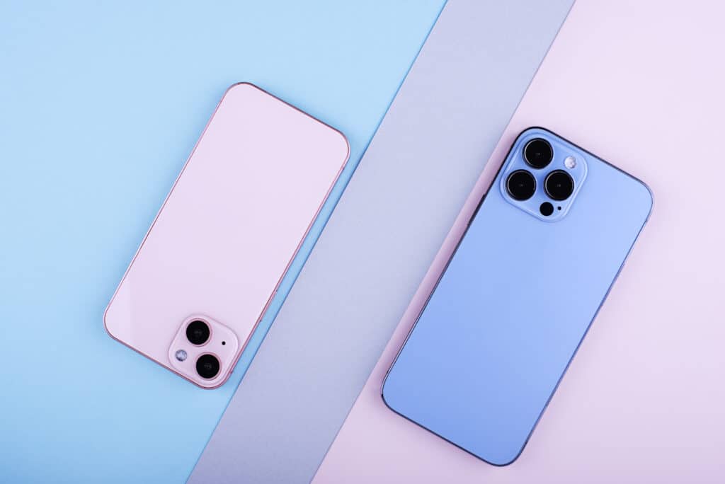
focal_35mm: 50
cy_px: 242
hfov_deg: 39.6
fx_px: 1007
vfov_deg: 27.0
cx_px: 362
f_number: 9
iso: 100
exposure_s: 1/100
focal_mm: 50
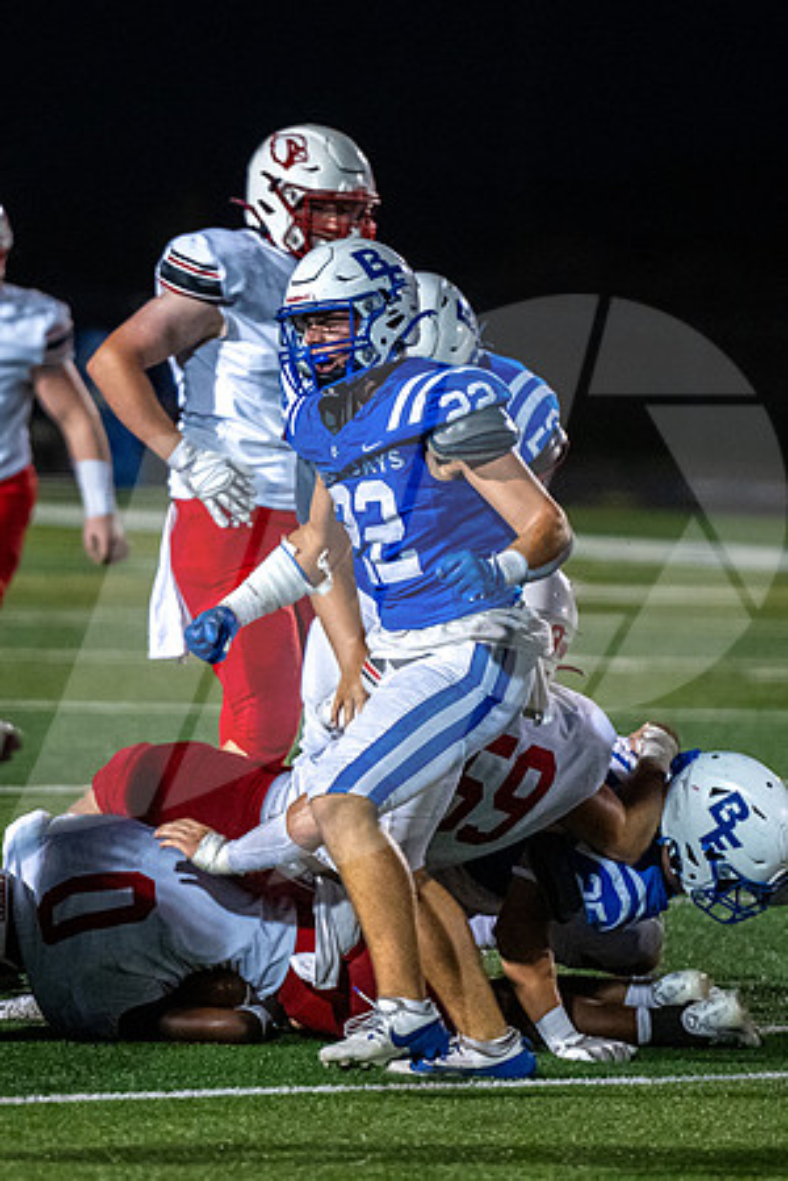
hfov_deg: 3.7
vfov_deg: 5.5
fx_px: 12221
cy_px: 457
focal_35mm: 372
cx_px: 172
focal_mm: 200
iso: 5000
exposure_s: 1/1250
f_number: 2.8
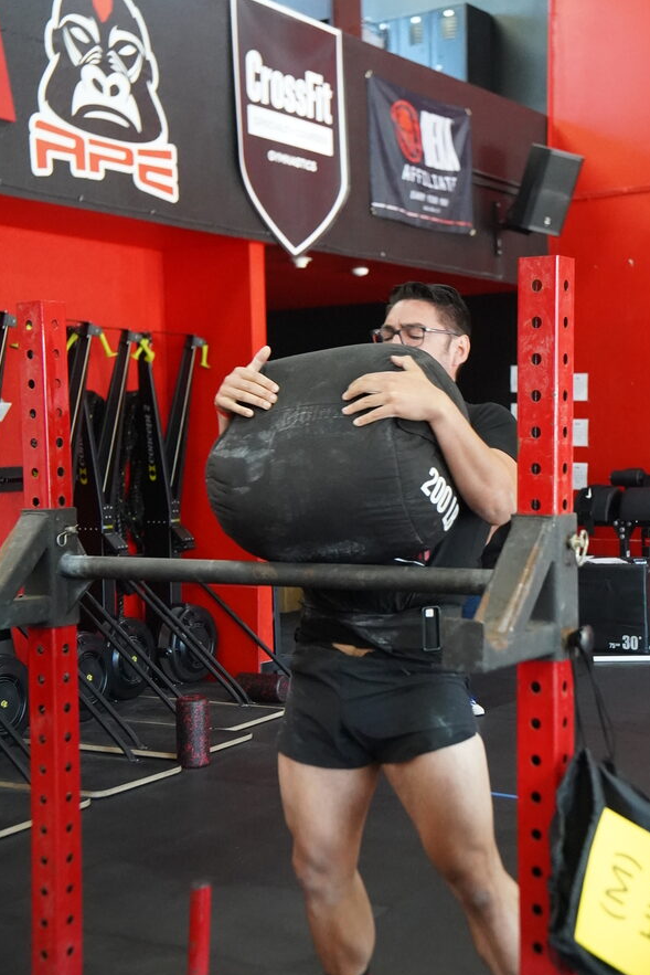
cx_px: 327
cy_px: 496
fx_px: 1435
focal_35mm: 53
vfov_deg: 37.5
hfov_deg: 25.5
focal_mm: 35
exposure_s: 1/200
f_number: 3.5
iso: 8000
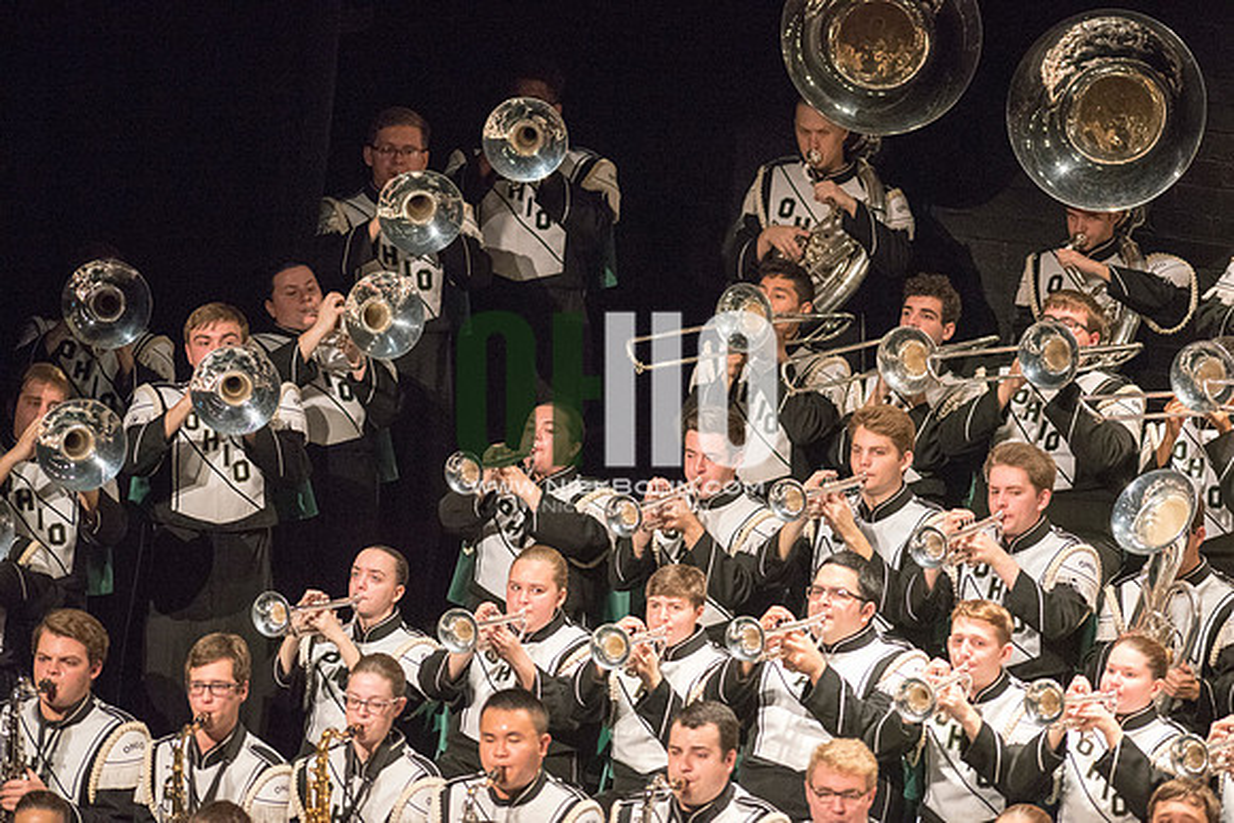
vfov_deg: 4.6
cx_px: 617
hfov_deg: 6.9
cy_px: 412
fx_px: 10285
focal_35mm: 300
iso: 4000
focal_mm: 300
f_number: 2.8
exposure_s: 1/500
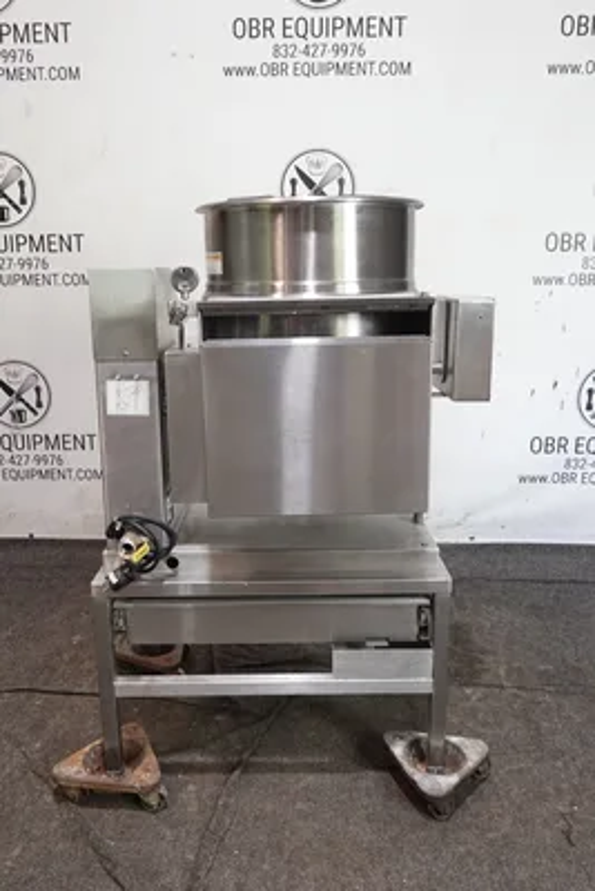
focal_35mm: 30
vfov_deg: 61.9
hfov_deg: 43.6
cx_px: 298
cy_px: 446
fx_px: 743
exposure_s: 1/30
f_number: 3.5
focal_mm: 11.29
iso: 500
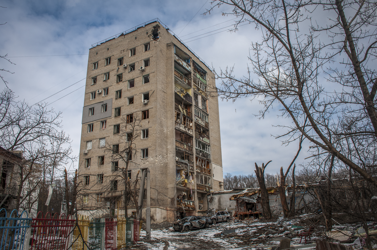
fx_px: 314
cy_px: 125
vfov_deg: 43.5
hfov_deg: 62.0
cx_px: 188
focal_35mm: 30
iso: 220
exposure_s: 1/640
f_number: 9
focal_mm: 20
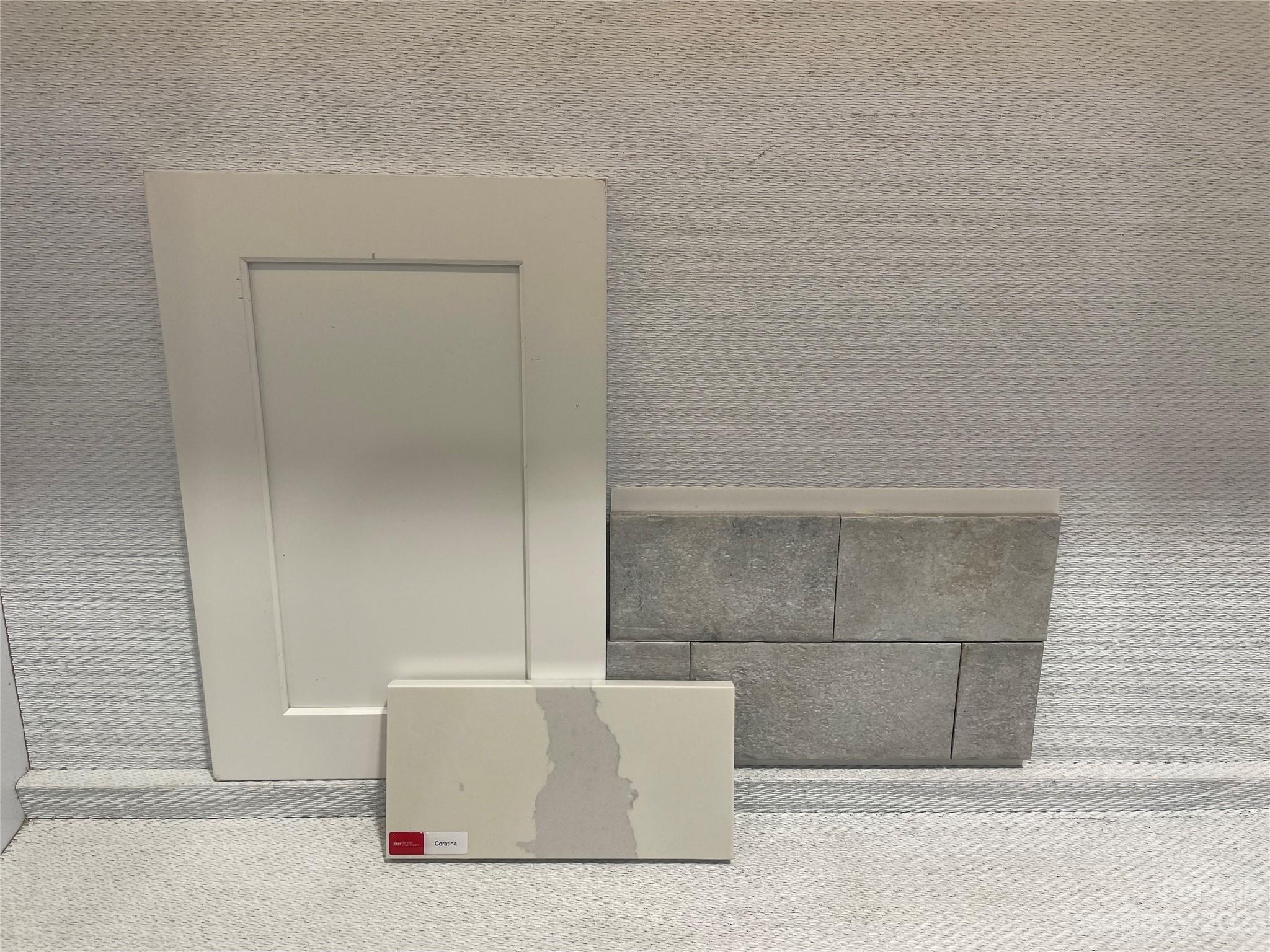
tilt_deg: -23.8
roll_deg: -0.9
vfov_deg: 53.1
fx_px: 954
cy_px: 476
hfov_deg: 67.3
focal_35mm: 26
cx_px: 635
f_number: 1.6
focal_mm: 4.2
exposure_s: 1/237
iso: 32
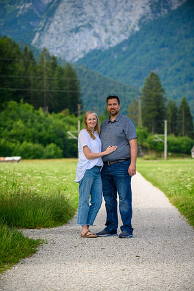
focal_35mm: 120
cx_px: 97
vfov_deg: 17.1
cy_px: 146
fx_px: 972
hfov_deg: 11.4
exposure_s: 1/1000
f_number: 4
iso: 125
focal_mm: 120
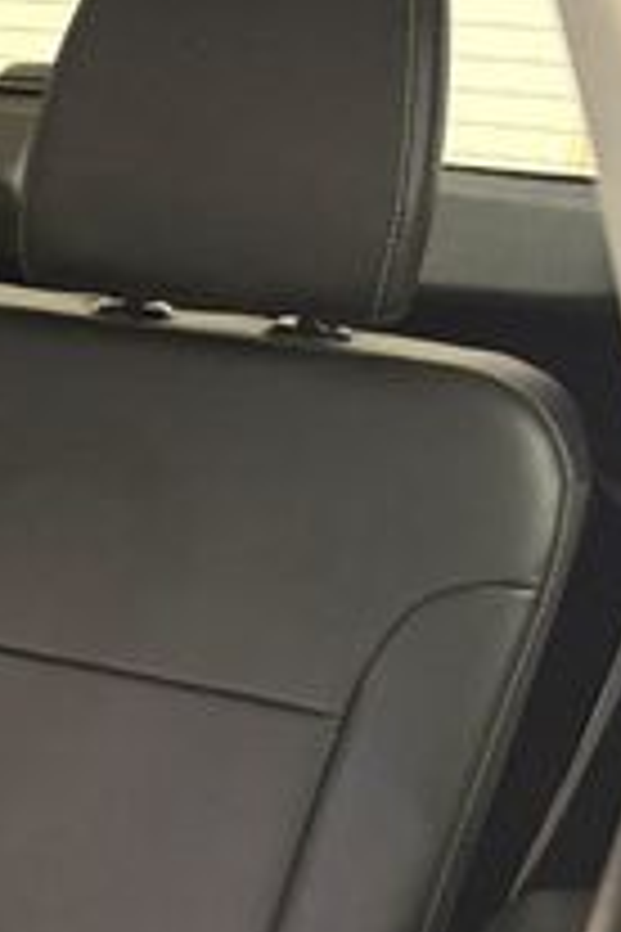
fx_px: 1992
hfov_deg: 14.6
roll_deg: -0.1
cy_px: 932
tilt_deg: -25.6
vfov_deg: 25.1
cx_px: -621
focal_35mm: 77
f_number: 1.78
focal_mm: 6.76
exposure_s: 1/30
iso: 1250
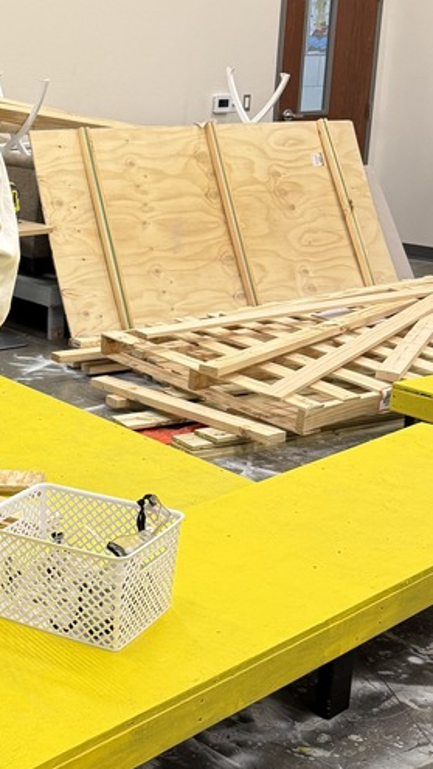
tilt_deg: -18.7
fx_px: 1102
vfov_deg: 38.4
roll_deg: +1.2
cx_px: -82
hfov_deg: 20.8
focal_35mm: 54
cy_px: 445
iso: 200
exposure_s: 1/117
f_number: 1.78
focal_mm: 6.76
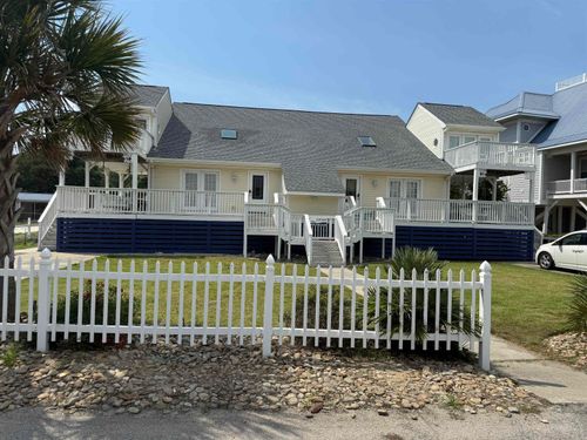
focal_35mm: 24
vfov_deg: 56.8
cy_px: 220
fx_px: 407
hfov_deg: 71.6
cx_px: 294
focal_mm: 6.76
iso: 80
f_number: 1.78
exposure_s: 1/6173
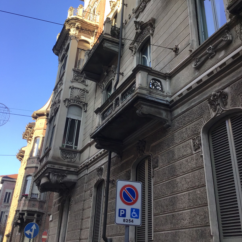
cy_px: 84
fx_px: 293
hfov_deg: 44.9
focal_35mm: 37
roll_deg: -3.8
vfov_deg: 44.4
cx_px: 120
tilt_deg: +31.8
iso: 25
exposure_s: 1/328
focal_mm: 3.3
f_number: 2.4
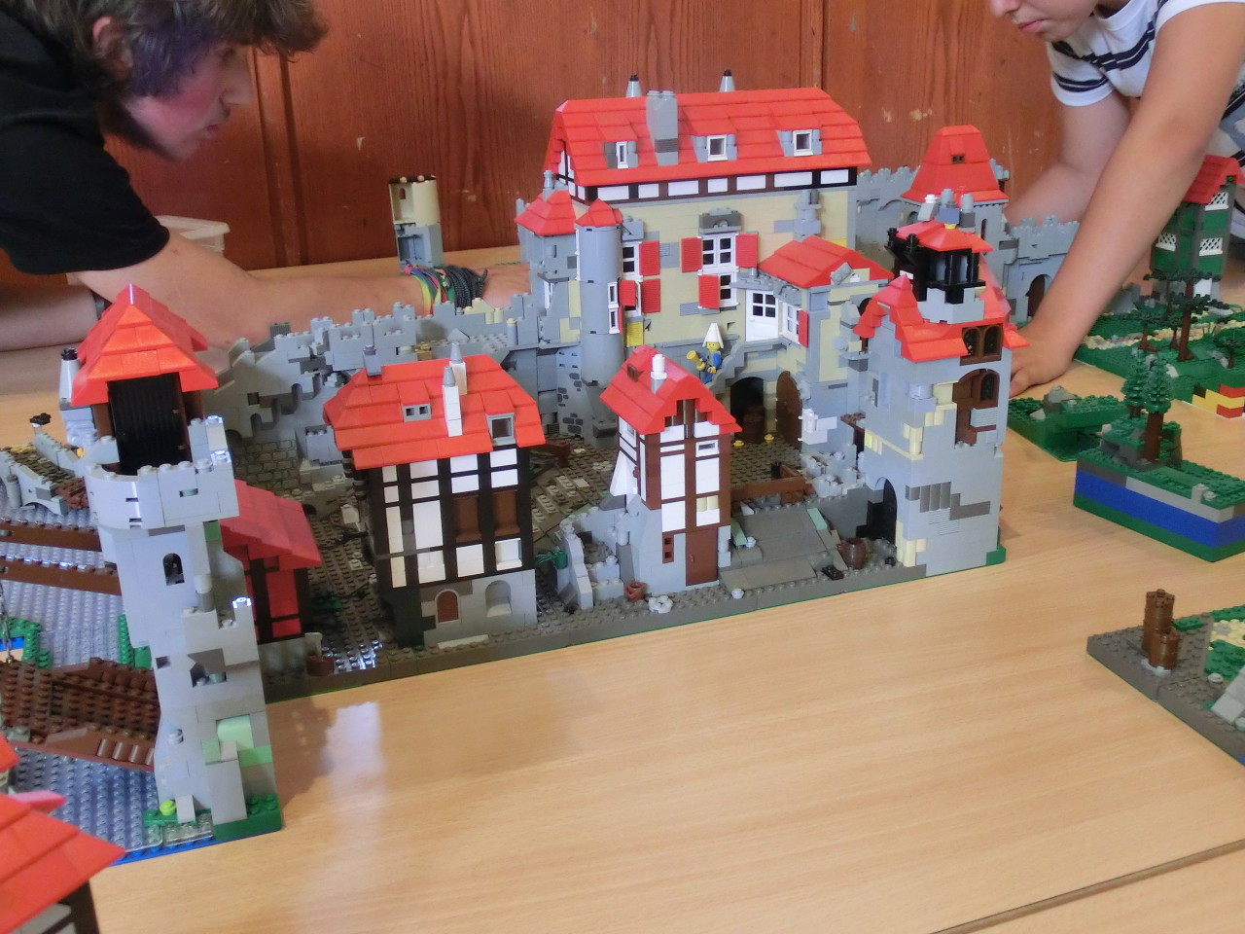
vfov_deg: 34.3
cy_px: 467
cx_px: 622
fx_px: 1511
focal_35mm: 42
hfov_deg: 44.8
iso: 800
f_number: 4
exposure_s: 1/50
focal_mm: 7.38
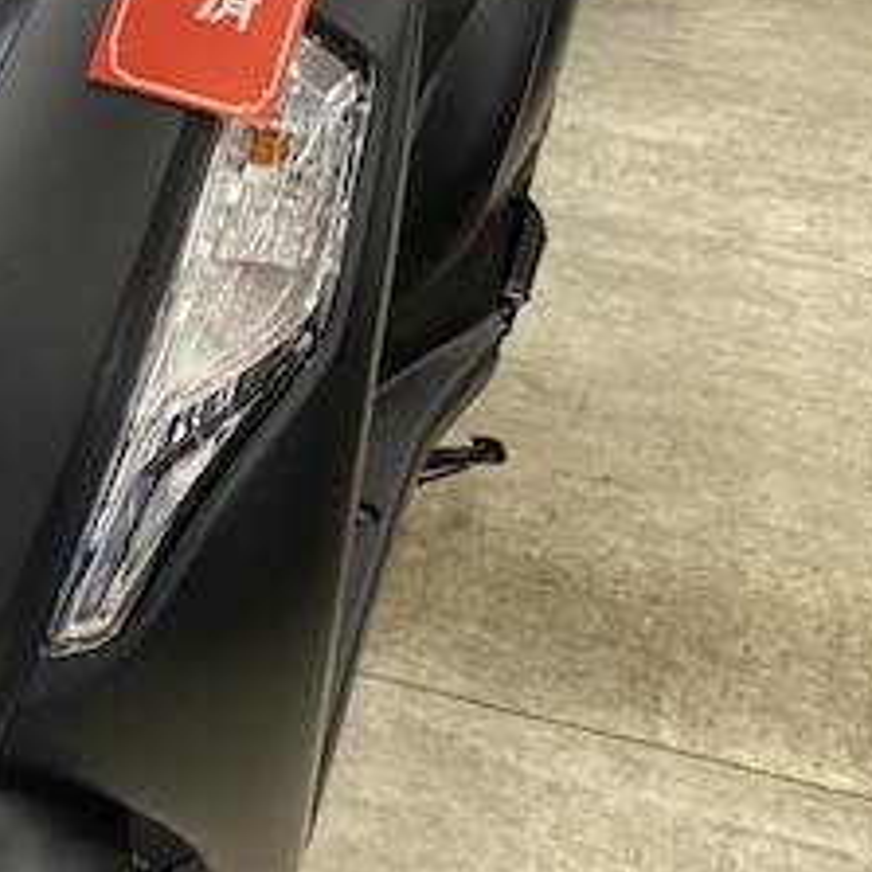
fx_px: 1881
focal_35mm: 66
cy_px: 379
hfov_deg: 25.1
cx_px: 51
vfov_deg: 26.1
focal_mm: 4.25
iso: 80
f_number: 1.8
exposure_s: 1/121
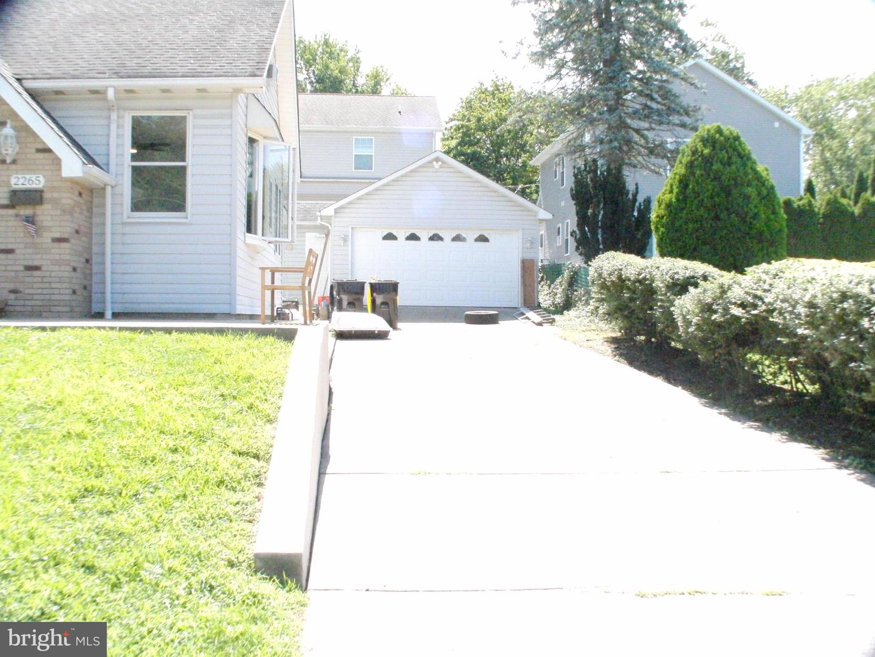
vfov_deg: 25.7
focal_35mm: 57
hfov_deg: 33.8
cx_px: 438
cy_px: 328
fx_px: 1441
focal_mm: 11.5
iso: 1600
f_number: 4.5
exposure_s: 1/2000
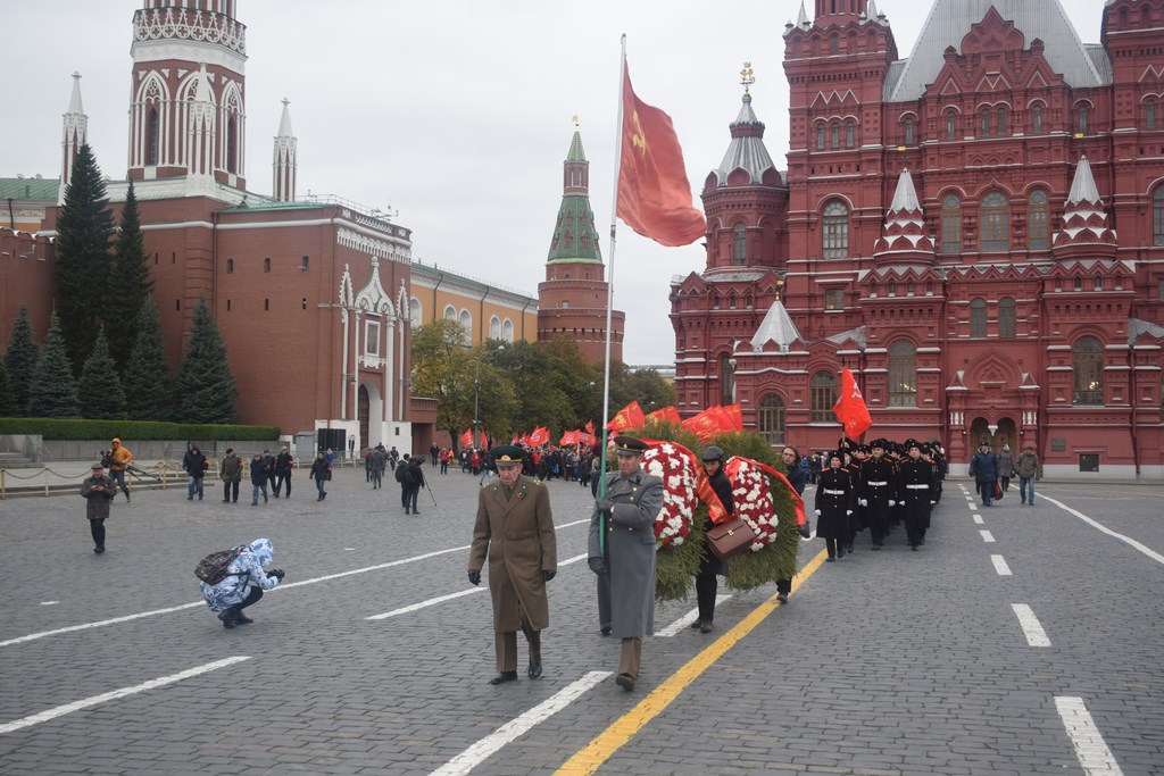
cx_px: 582
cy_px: 388
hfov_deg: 49.5
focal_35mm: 39
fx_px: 1261
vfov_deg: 34.2
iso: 250
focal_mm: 26
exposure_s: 1/125
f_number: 5.6
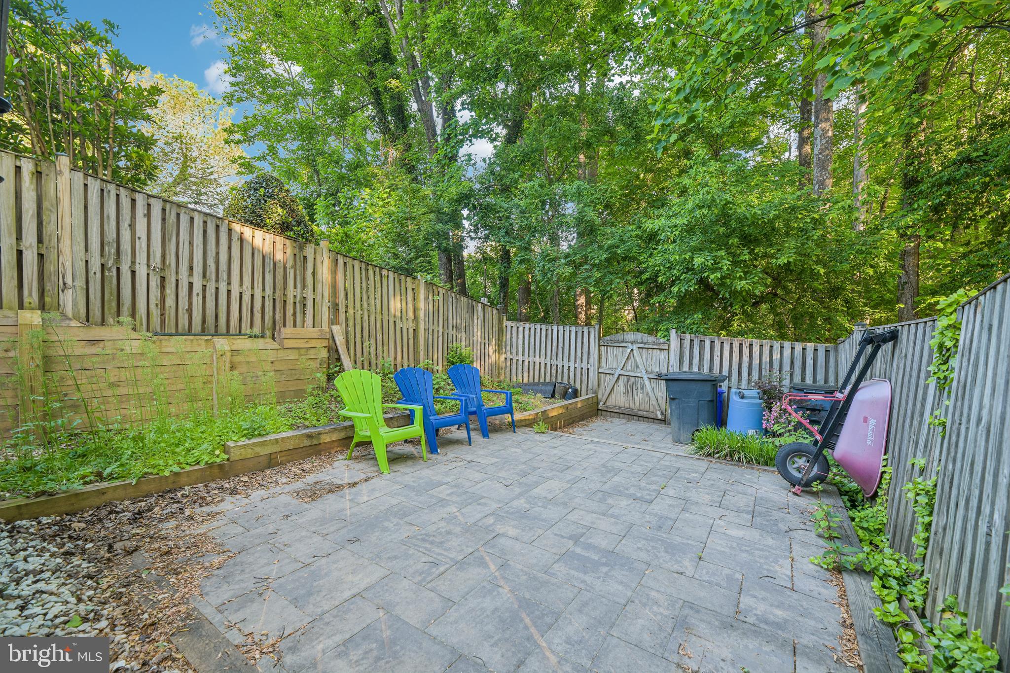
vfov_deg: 81.2
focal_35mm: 14
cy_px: 336
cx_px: 505
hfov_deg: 104.3
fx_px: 393
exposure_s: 1/15
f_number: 8
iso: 250
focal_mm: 14
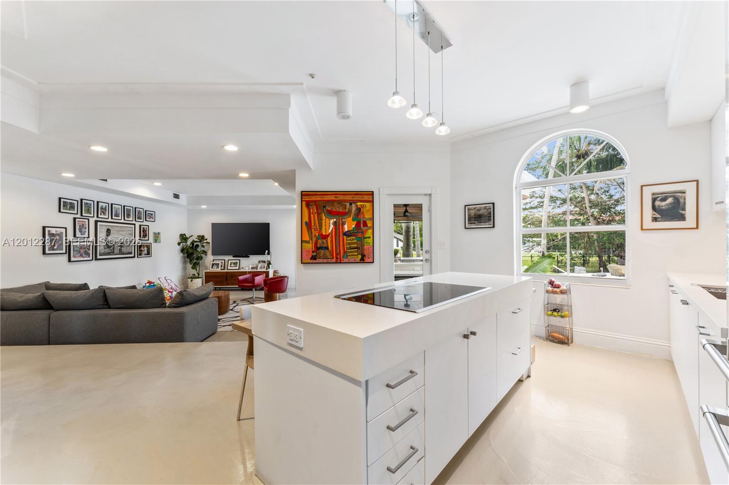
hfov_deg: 104.3
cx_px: 364
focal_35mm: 14
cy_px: 242
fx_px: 283
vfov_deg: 81.2
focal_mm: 14
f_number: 20
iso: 200
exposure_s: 1.3
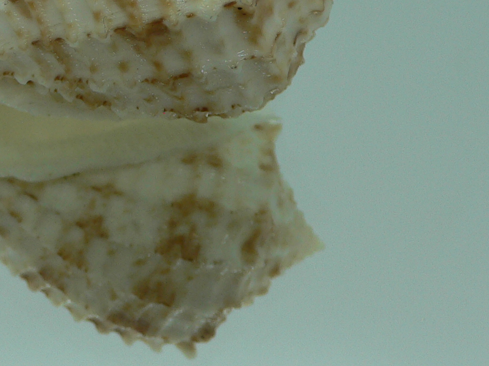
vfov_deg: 18.6
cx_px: 103
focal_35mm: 78
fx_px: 1101
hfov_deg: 24.7
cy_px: 33
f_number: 2.8
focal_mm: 4.6
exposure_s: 1/60
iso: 80
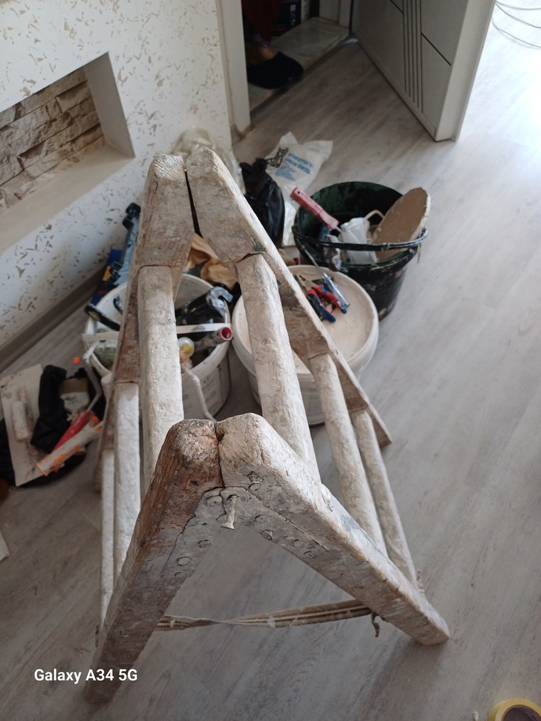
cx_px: 270
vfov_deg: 69.4
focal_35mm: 25
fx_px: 521
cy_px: 360
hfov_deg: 54.9
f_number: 1.8
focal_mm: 4.65
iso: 64
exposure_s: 1/50
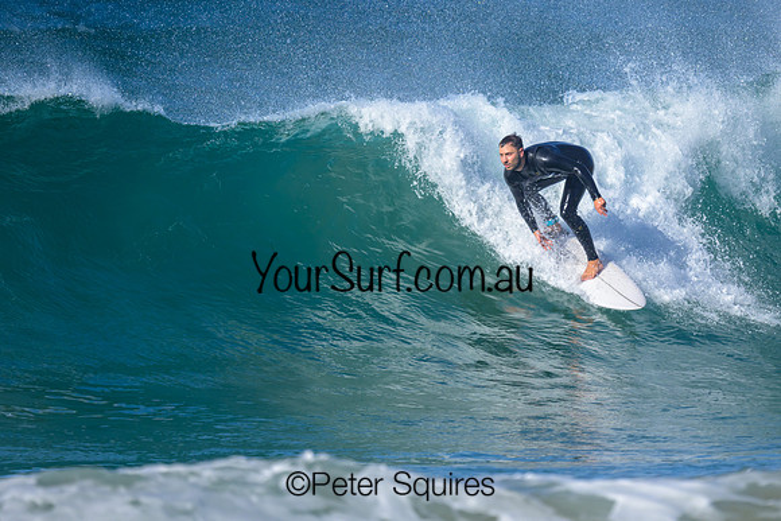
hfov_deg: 1.9
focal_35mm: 1100
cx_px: 423
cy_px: 216
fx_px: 23867
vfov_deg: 1.3
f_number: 6.3
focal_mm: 800
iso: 320
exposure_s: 1/2000
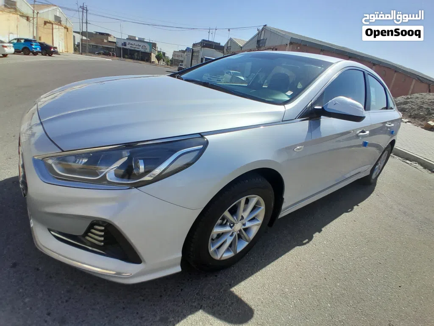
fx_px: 213
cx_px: 217
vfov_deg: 74.7
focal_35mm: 17
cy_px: 163
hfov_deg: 91.0
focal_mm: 1.46
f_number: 2.2
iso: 40
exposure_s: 1/2041
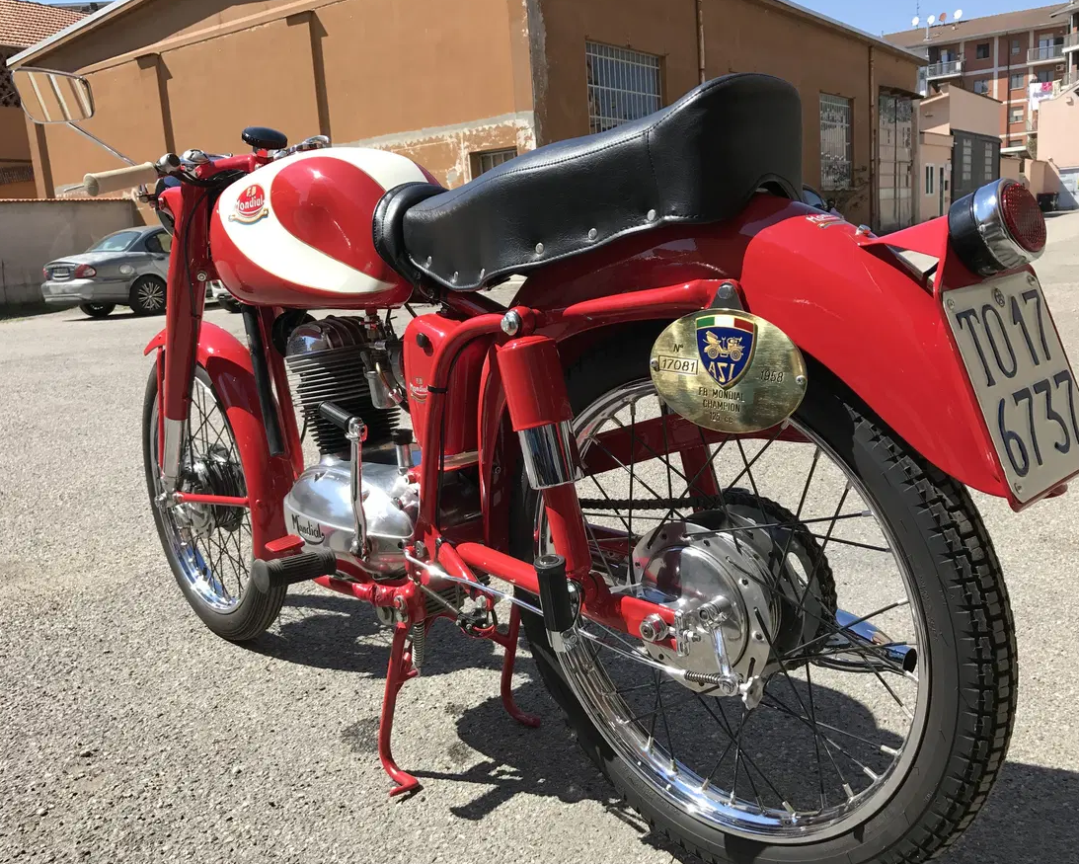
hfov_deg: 58.7
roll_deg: +3.9
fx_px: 958
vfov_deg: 48.5
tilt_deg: -9.4
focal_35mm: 30
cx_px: 516
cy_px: 437
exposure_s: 1/1368
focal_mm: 3.99
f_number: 1.8
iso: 20
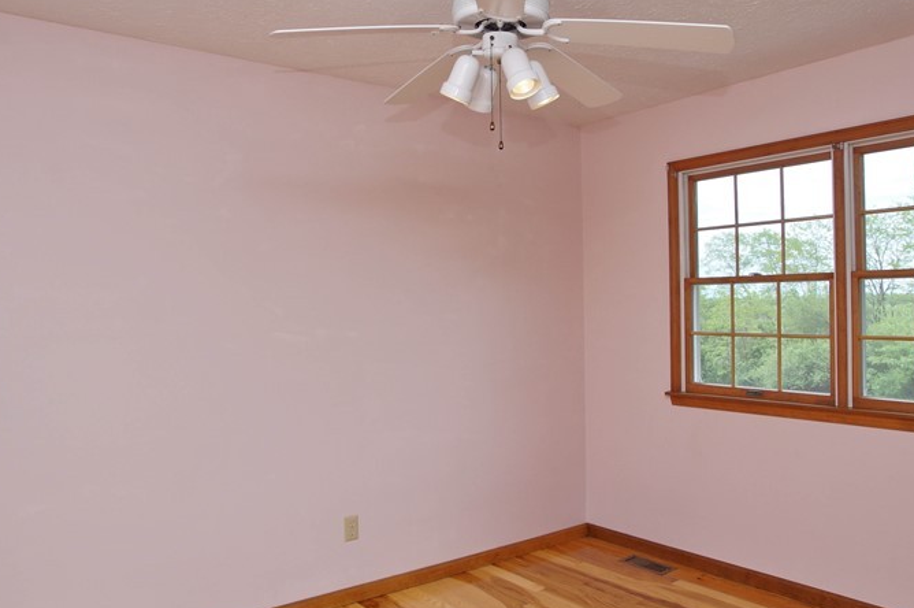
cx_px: 460
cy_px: 307
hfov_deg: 67.8
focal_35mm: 27
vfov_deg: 48.1
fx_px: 680
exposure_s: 1/100
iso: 125
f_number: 4.5
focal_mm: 11
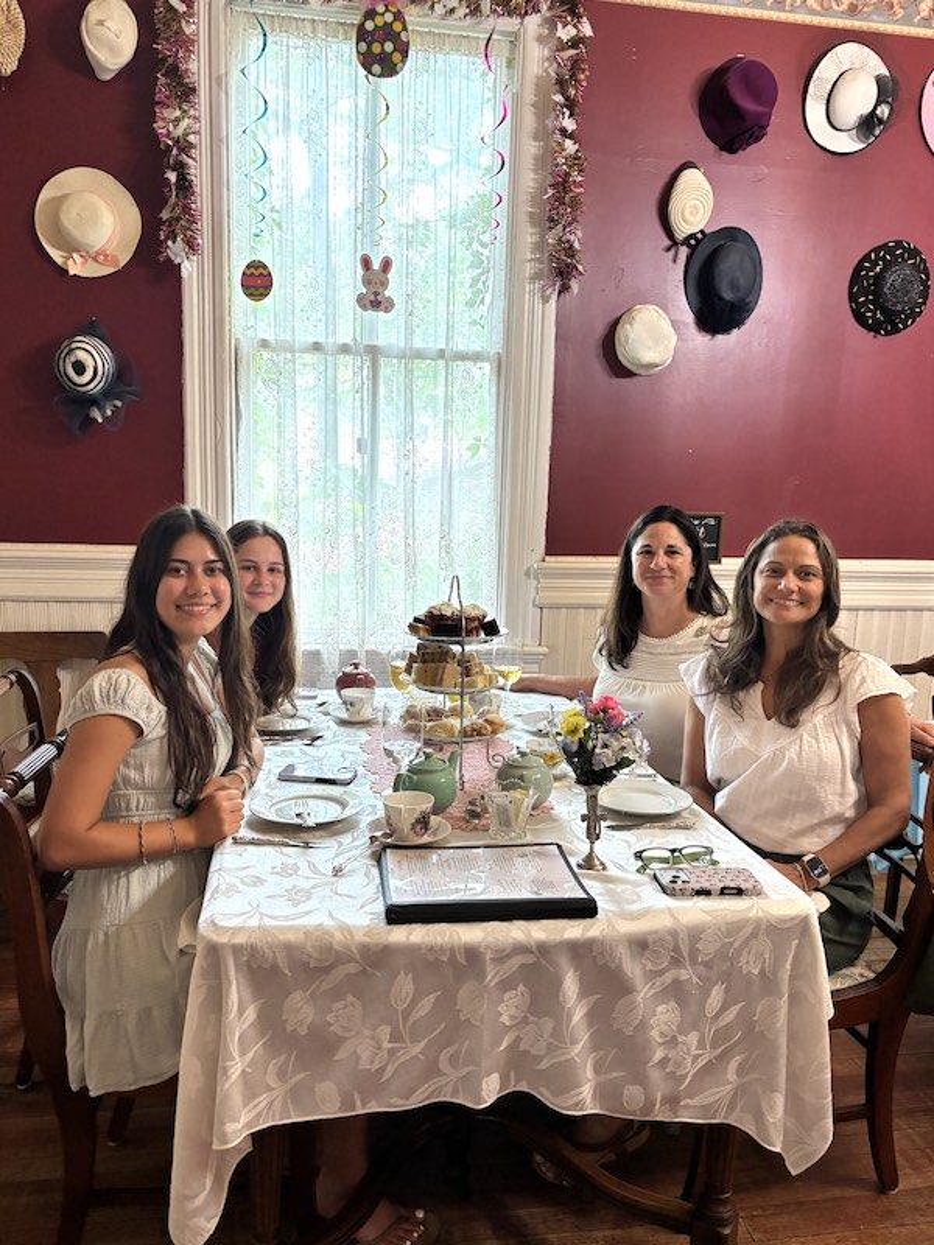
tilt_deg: -8.0
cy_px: 622
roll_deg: -4.0
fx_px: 935
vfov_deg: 67.3
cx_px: 467
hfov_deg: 53.1
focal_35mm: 26
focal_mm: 5.96
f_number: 1.6
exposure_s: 1/60
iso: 320
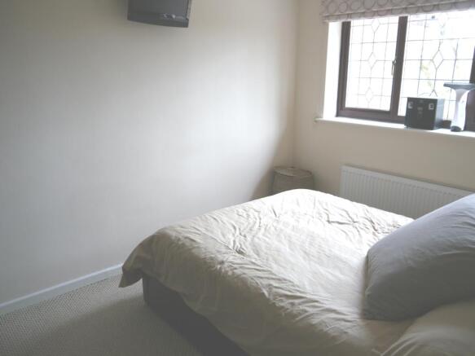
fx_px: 384
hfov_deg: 63.5
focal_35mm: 28
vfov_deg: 49.7
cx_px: 238
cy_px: 178
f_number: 3.5
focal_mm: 14
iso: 400
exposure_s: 1/60
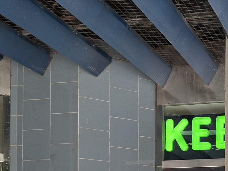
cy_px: 235
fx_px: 487
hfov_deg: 24.6
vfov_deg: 18.3
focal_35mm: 74
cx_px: 249
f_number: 1.8
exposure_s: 1/132
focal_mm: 5.54
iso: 50
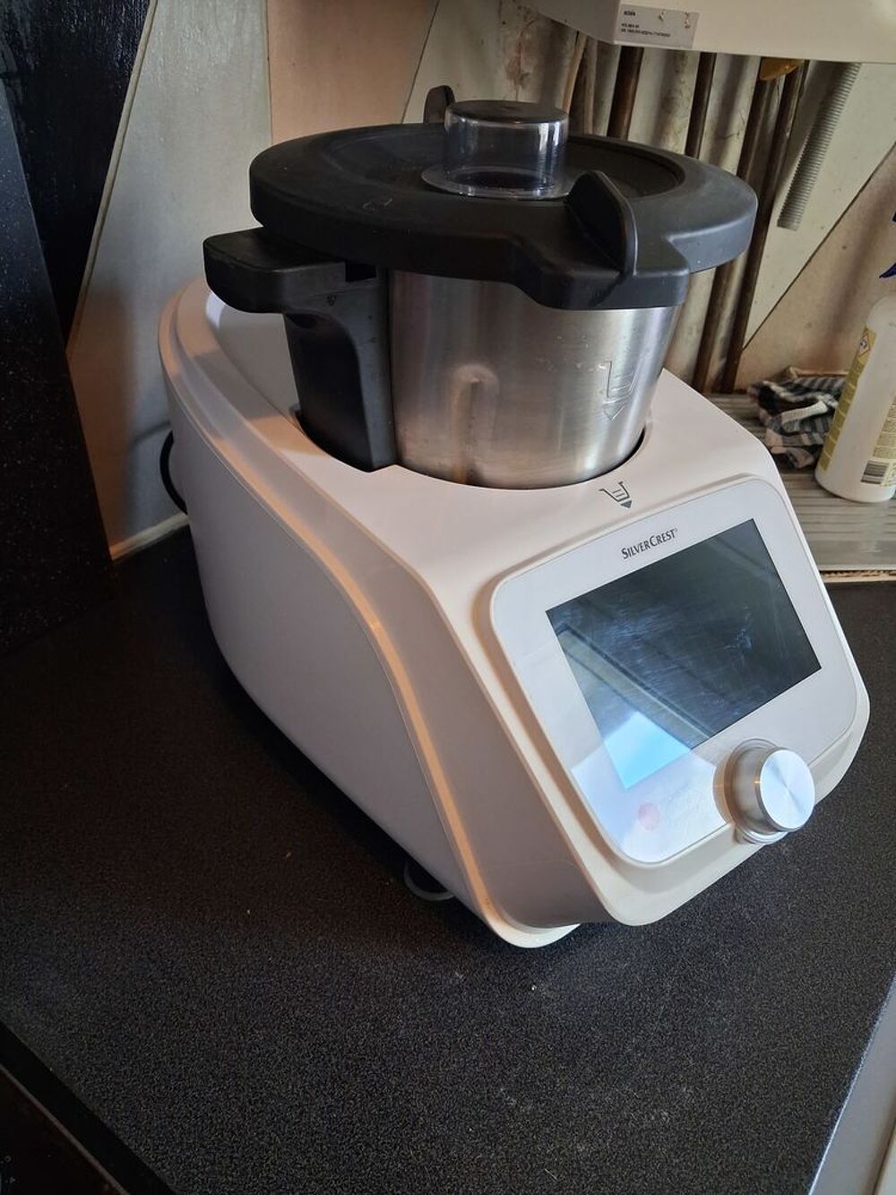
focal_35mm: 27
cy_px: 598
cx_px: 448
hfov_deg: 51.4
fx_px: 932
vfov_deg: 65.3
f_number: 1.8
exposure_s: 1/50
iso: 250
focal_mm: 4
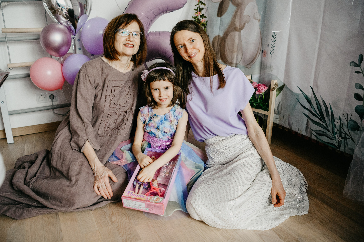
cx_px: 165
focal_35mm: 30
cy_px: 110
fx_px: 303
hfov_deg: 61.8
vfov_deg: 43.6
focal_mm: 26
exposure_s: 1/320
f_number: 3.2
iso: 1250
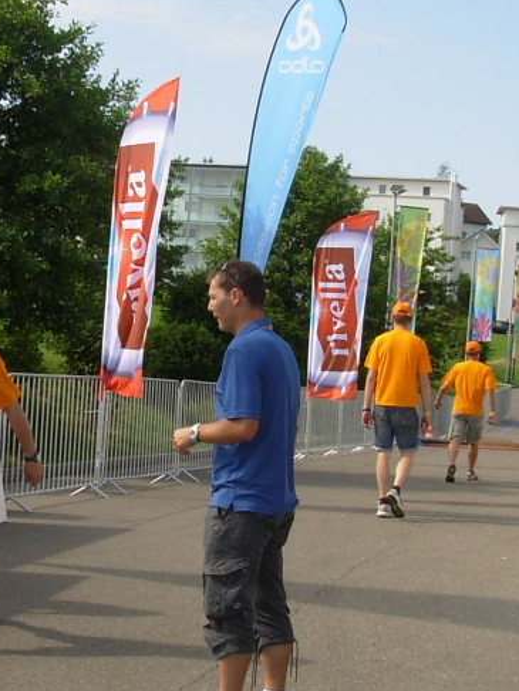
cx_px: 228
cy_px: 330
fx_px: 1598
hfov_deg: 18.4
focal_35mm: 80
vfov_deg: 24.4
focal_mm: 6.3
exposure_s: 1/886
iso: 50
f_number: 2.9
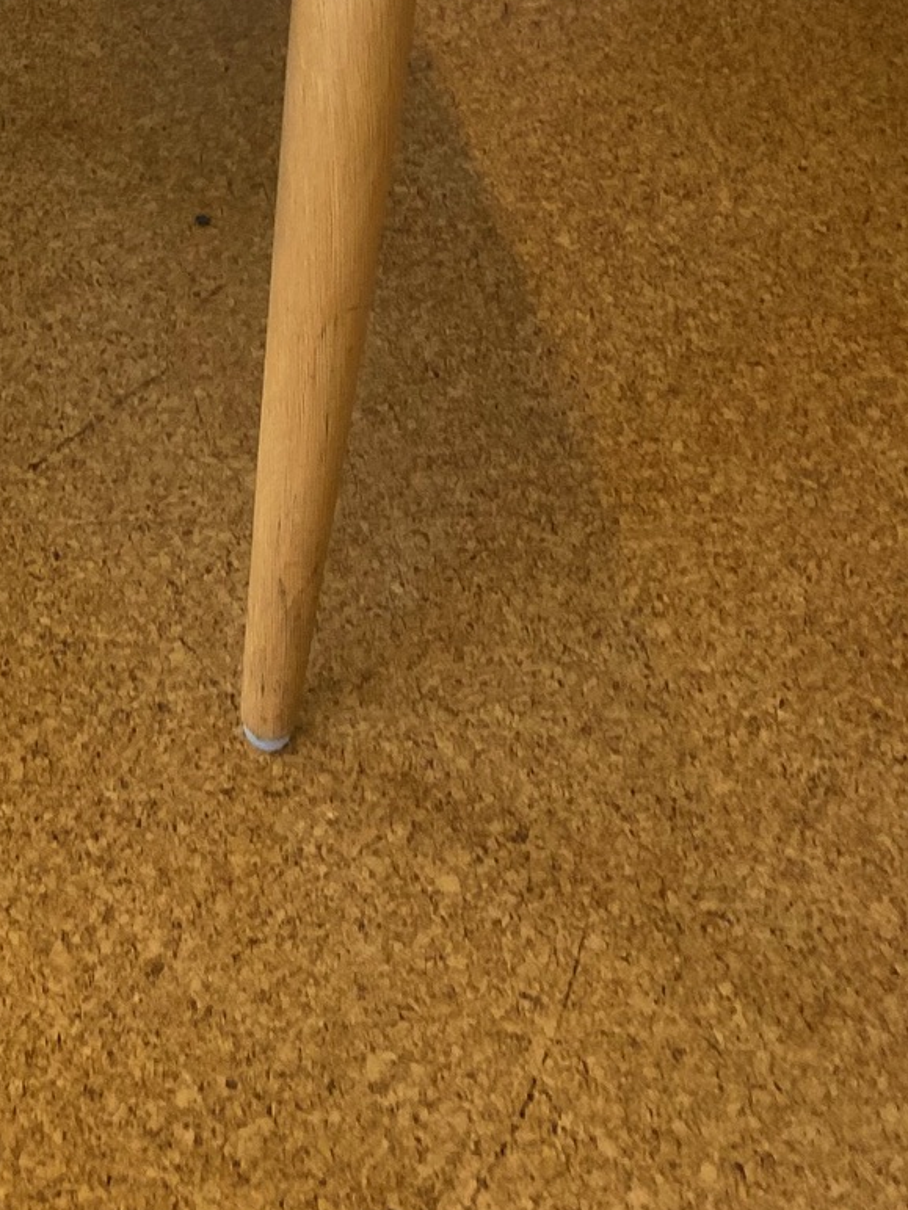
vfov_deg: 24.5
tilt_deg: -29.4
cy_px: -375
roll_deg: -2.6
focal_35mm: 69
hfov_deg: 20.2
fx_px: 2413
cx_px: -136
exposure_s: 1/100
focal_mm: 4.25
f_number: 1.8
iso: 100
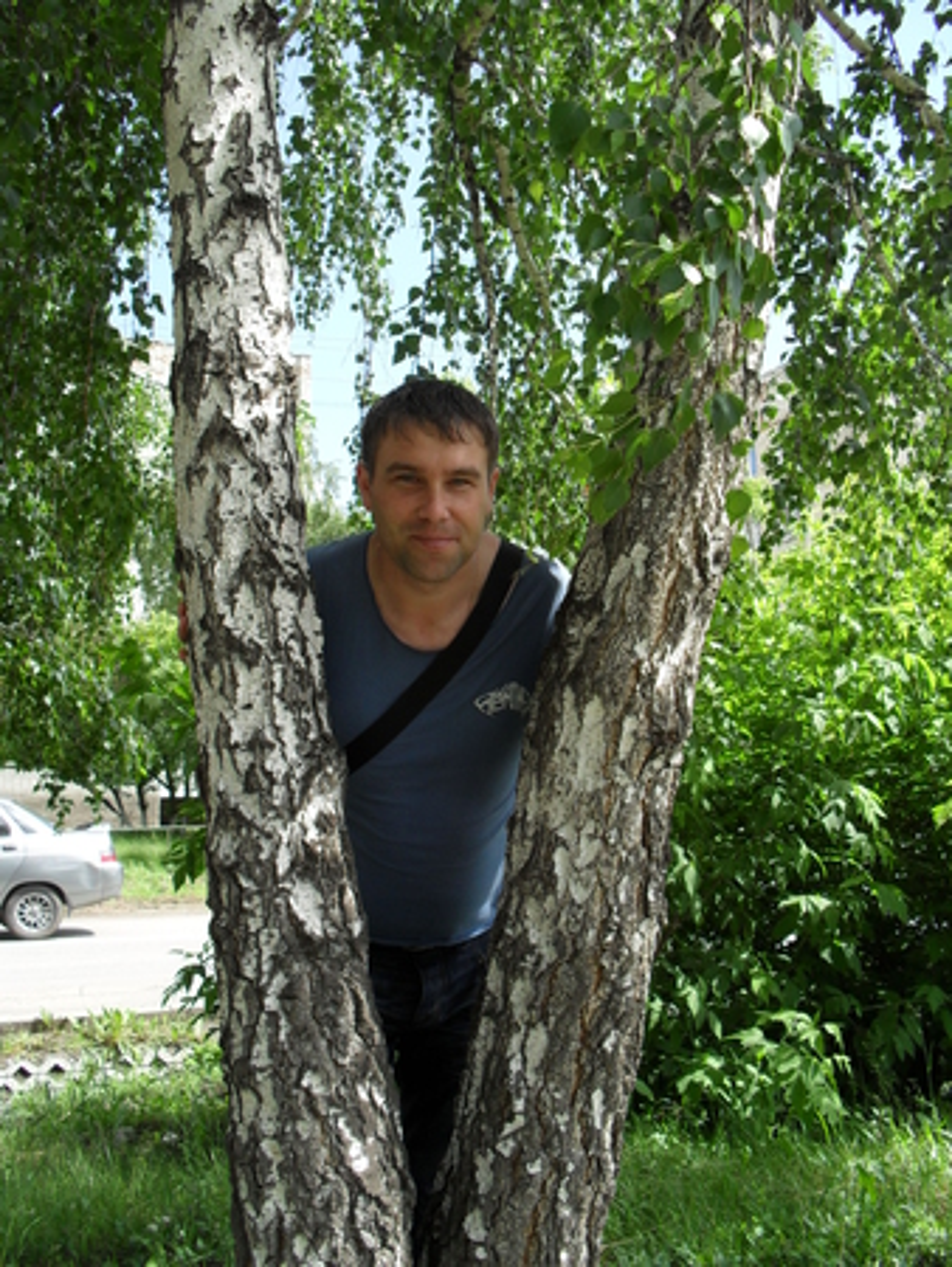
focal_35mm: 35
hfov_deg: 40.7
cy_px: 634
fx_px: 1282
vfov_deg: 52.6
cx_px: 476
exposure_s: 1/350
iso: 100
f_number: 3.2
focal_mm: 6.3
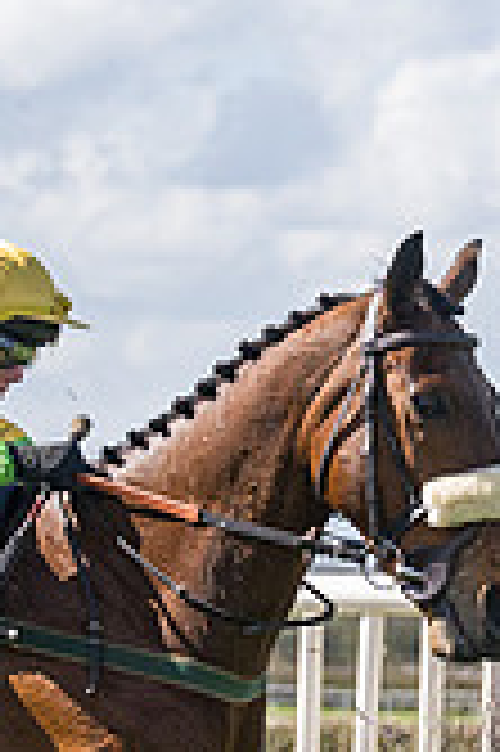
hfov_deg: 3.2
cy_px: 897
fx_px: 8914
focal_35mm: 427
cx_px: -90
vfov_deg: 4.8
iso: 400
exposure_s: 1/2500
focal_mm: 70
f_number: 4
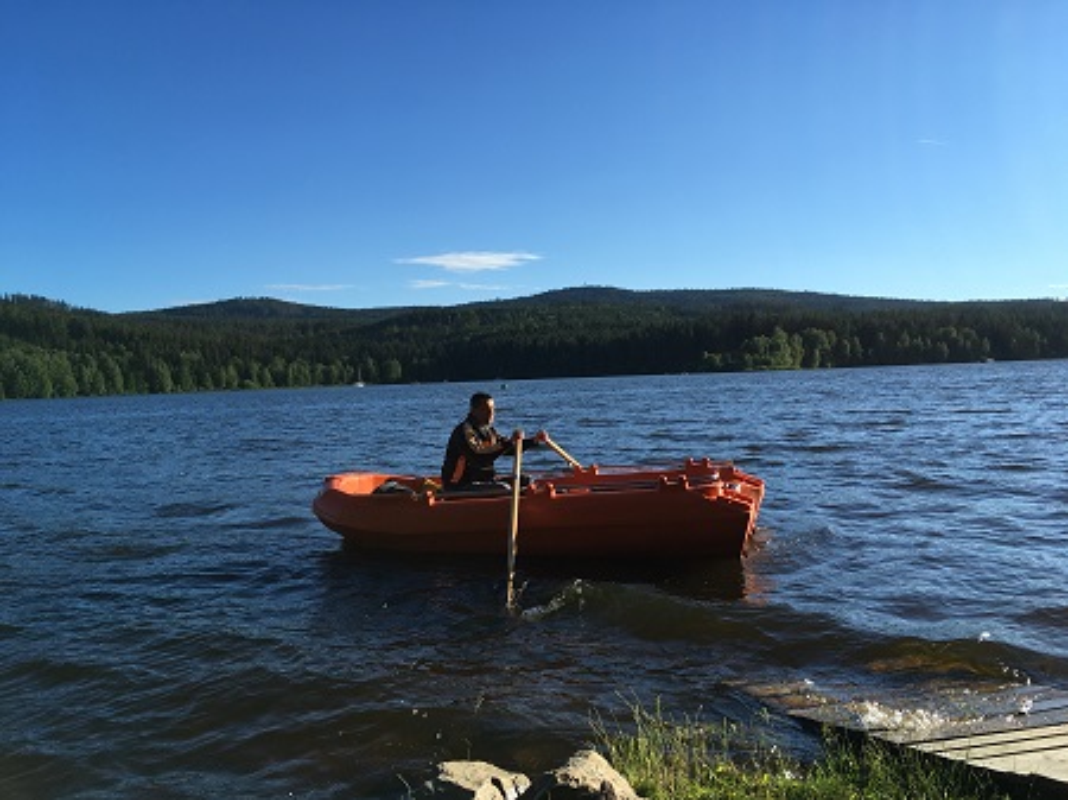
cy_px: 400
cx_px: 534
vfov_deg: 48.2
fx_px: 894
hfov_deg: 61.7
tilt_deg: -0.8
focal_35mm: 29
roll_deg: +3.0
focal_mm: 4.15
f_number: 2.2
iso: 25
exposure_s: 1/1261
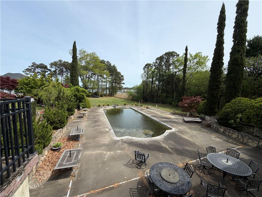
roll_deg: -0.5
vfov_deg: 85.7
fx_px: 106
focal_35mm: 14
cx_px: 131
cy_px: 98
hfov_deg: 102.1
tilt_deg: -5.4
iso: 20
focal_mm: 2.22
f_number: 2.2
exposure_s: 1/853
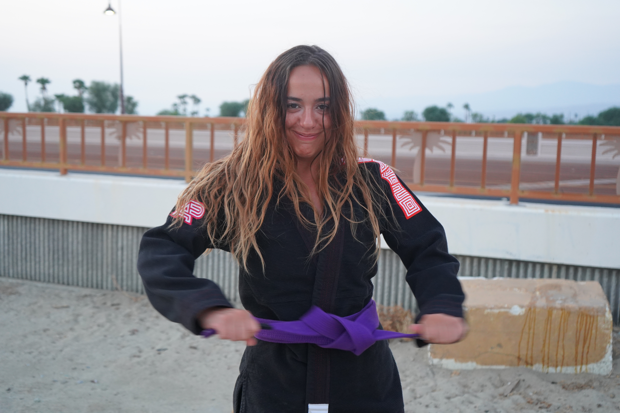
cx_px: 310
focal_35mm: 39
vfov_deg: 34.2
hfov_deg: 49.6
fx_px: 672
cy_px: 206
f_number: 4
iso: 3200
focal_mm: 39
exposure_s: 1/160
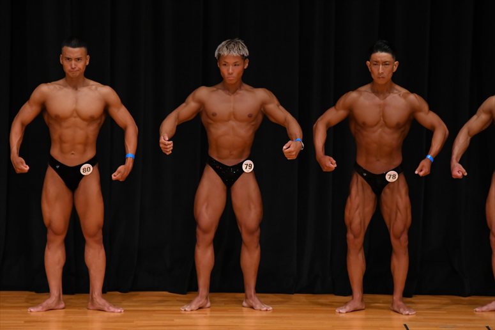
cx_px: 248
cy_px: 165
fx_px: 4329
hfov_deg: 6.5
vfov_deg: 4.4
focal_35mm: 315
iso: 3200
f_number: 5.6
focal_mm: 210
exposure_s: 1/400
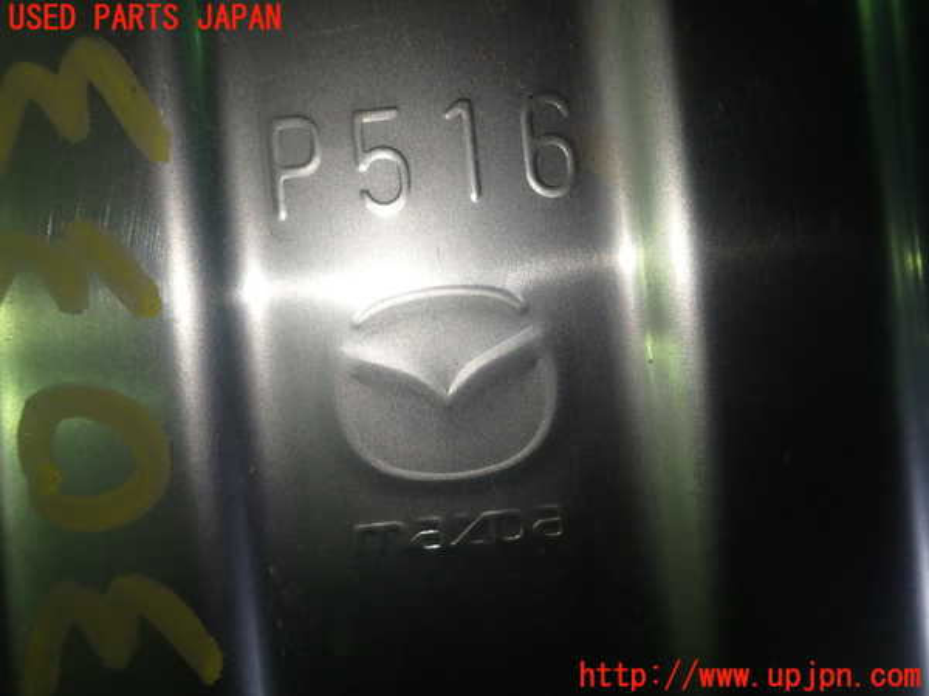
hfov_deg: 60.0
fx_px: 805
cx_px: 464
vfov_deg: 46.8
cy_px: 348
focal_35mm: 30
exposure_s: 1/80
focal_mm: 5.4
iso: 100
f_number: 3.2
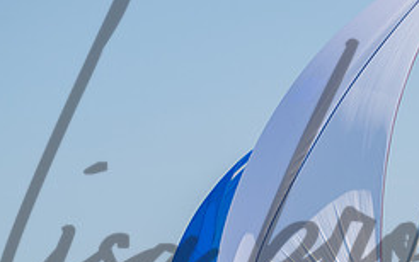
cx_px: 375
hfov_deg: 6.9
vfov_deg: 4.3
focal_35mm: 305
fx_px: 3484
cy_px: 232
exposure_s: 1/1000
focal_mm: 82
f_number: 6.3
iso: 200
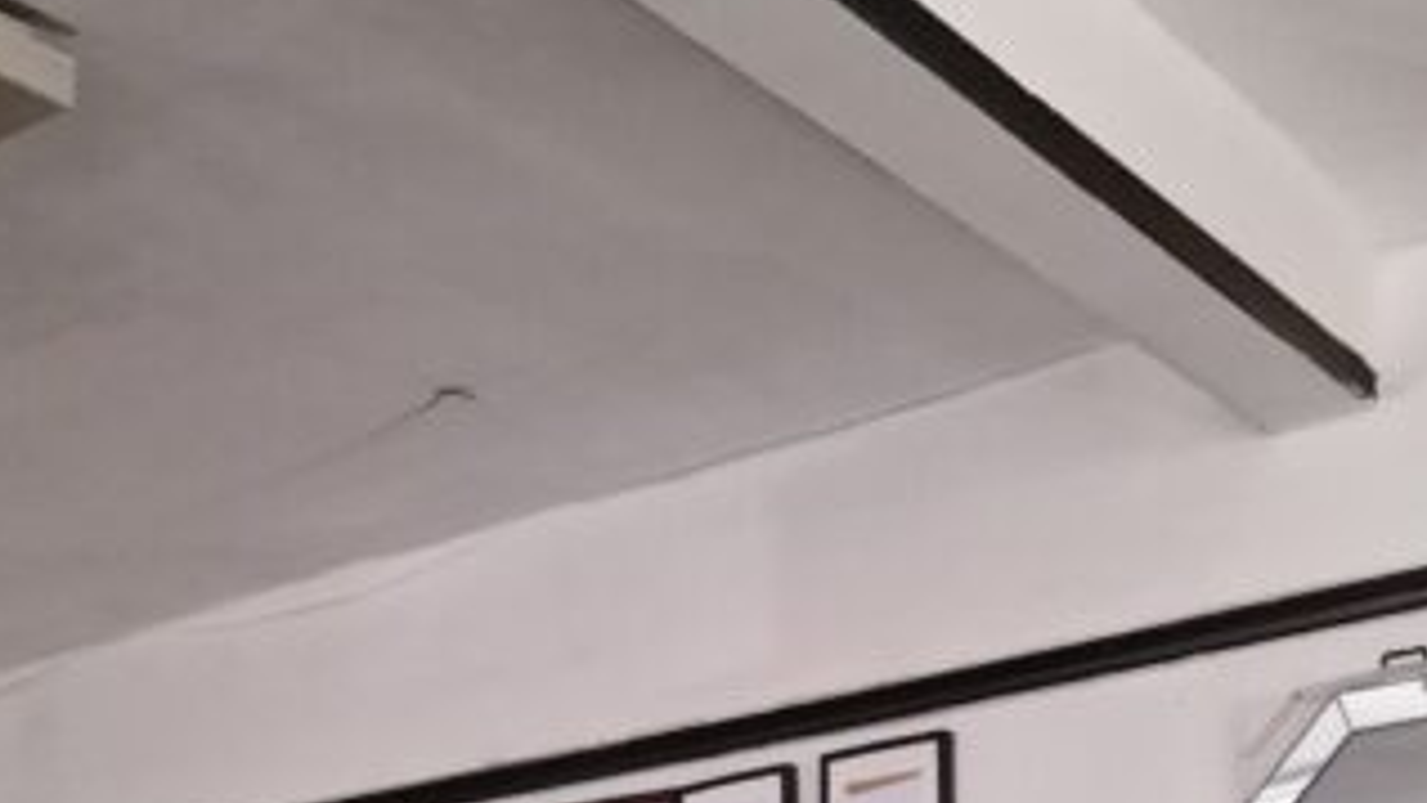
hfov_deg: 33.2
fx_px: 2384
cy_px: 1507
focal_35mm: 63
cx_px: 889
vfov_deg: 15.8
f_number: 1.8
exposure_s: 1/120
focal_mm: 6.4
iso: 500
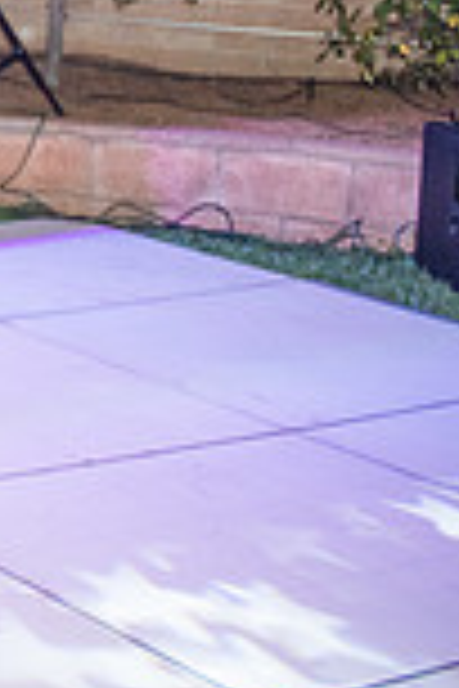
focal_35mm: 91
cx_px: -756
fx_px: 1740
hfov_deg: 11.4
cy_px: -70
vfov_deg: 21.2
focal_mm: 24
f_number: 3.2
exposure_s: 1/100
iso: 1600
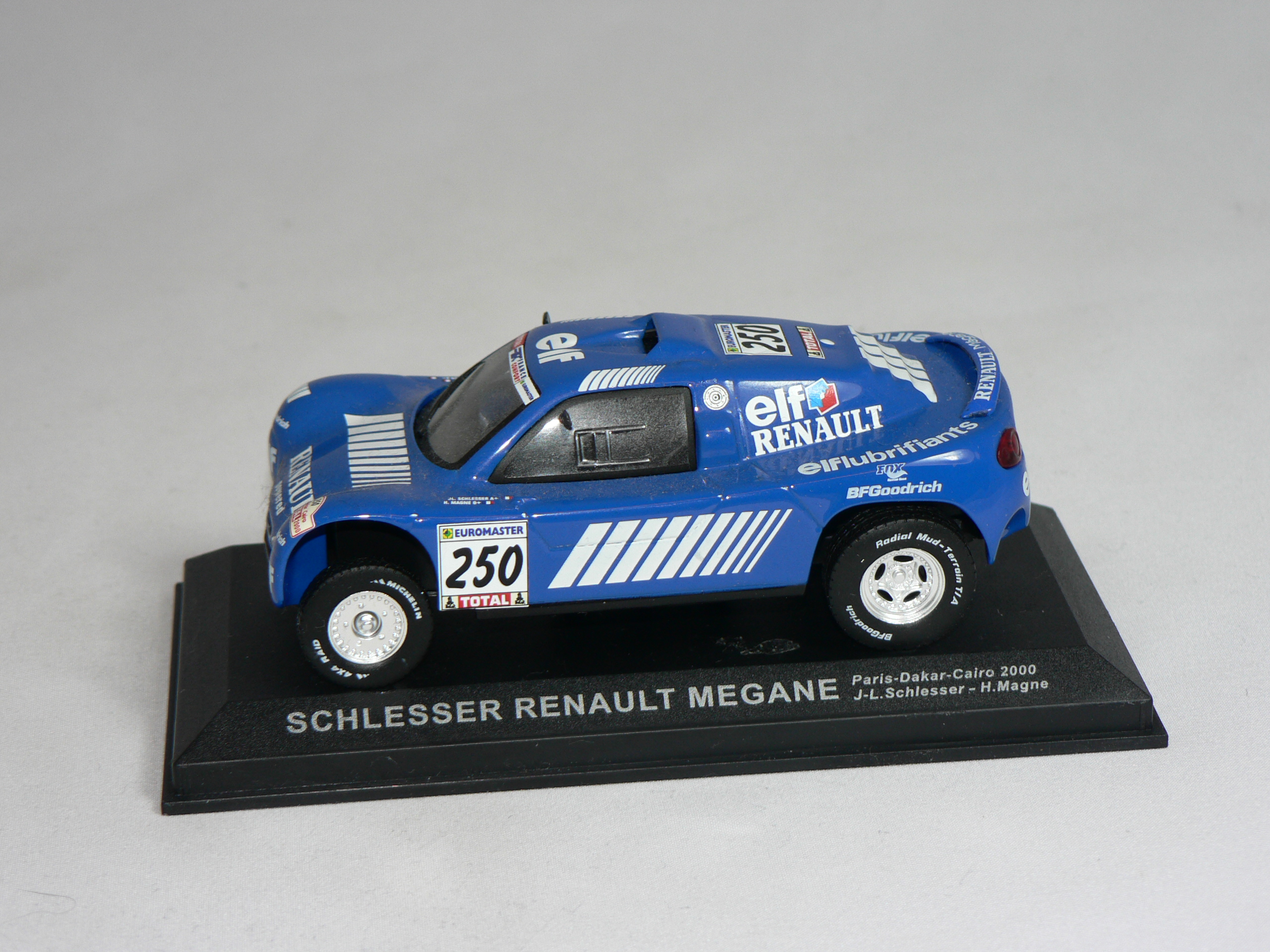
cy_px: 476
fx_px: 3412
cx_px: 635
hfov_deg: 21.1
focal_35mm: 93
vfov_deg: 15.9
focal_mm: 15.5
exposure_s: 1/60
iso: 80
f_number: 3.2
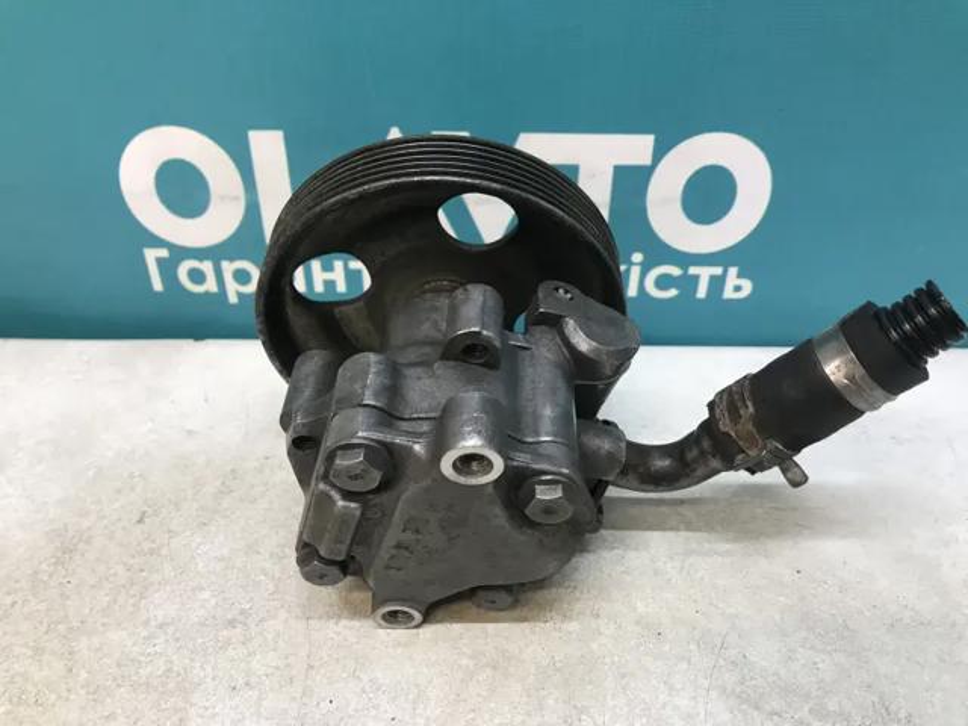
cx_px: 484
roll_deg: +1.7
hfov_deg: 63.4
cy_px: 363
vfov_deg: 49.7
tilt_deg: -34.2
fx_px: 783
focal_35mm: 28
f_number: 1.8
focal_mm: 3.99
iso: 40
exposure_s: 1/33
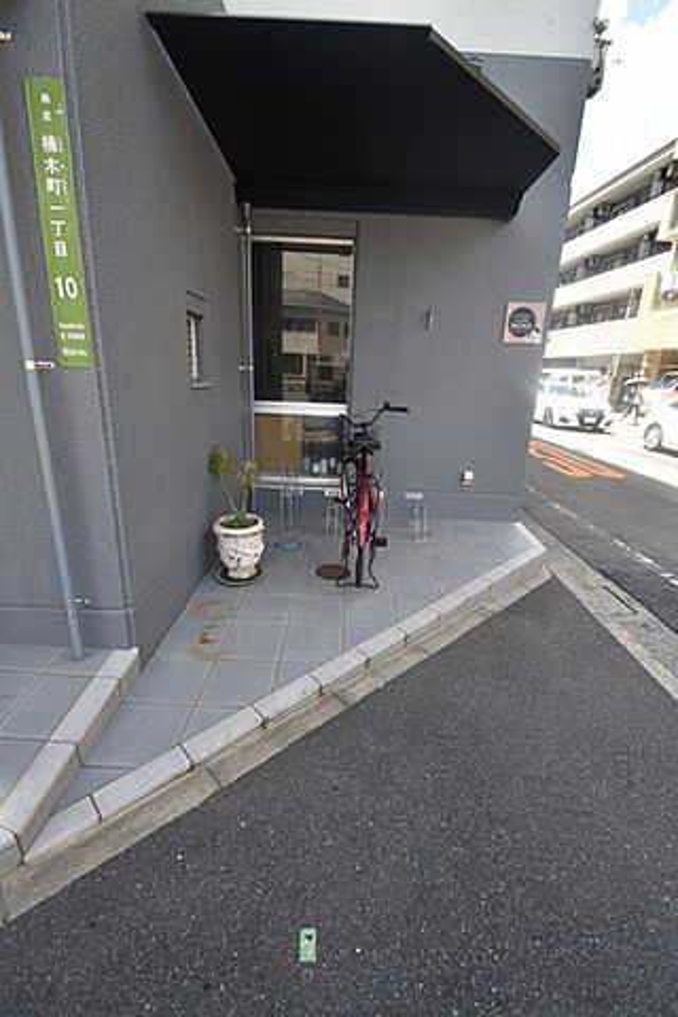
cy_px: 508
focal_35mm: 15
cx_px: 339
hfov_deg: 77.3
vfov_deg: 100.4
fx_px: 424
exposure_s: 1/250
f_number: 5.6
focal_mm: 10
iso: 220
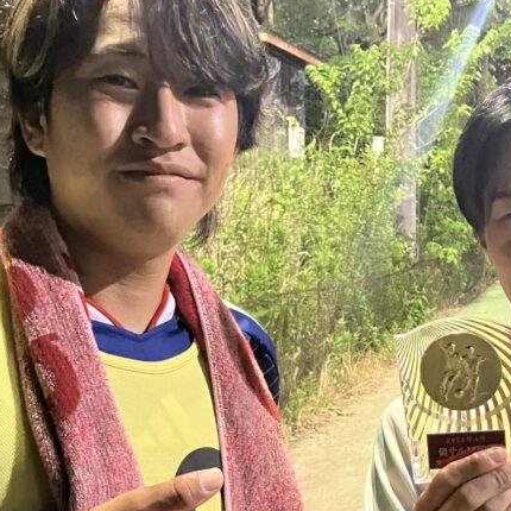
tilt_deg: -6.2
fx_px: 985
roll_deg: -0.5
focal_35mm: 59
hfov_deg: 28.9
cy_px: 330
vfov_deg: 28.9
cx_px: 334
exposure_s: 1/17
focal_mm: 3.99
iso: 640
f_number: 1.8
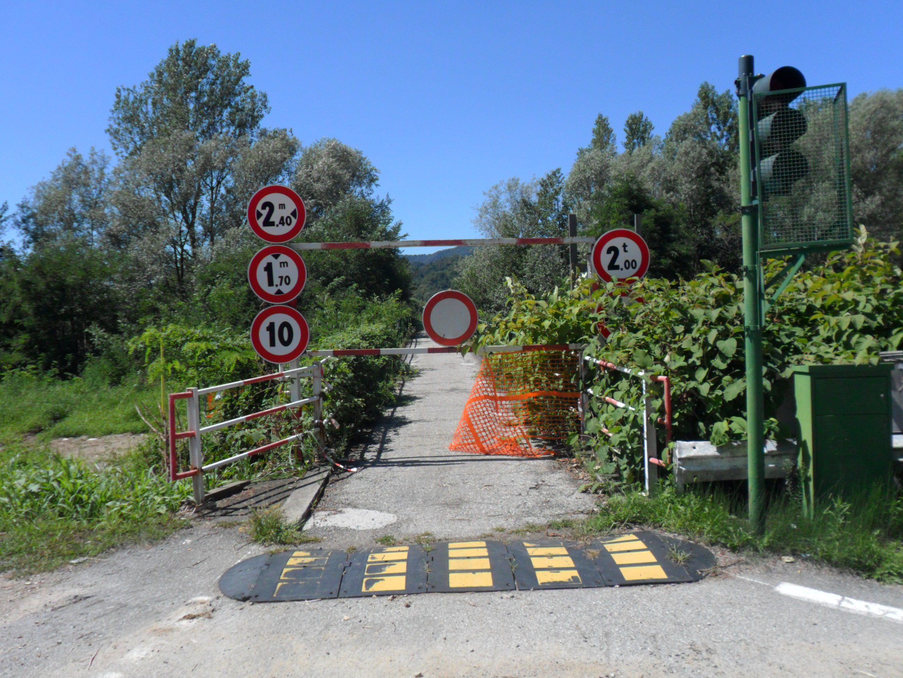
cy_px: 339
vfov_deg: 44.2
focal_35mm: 32
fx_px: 835
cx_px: 452
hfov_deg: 56.8
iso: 80
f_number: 9.4
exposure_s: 1/250
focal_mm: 5.7
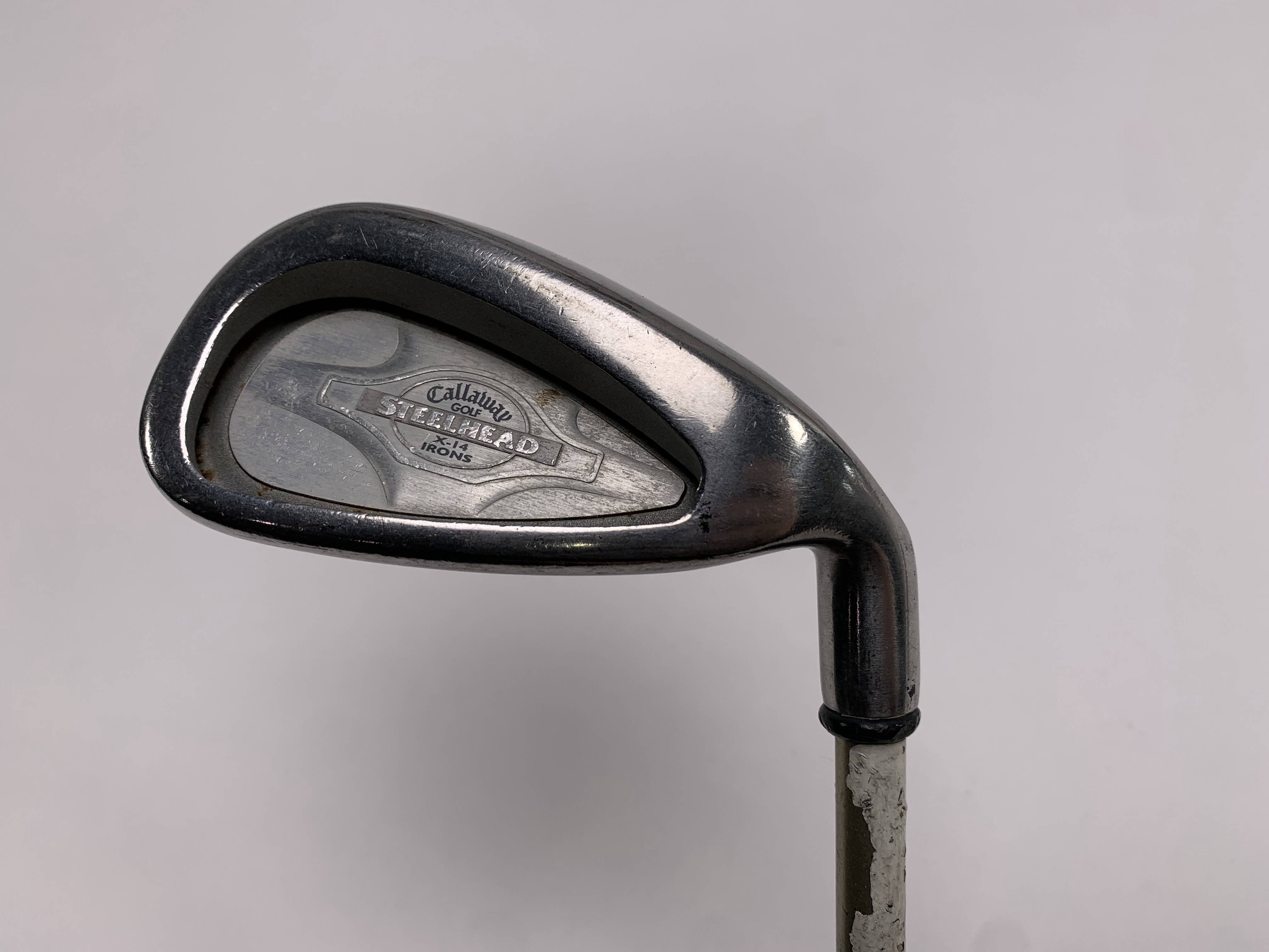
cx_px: 634
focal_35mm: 26
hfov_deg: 67.3
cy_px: 476
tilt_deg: -56.7
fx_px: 953
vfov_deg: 53.1
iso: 25
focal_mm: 4.25
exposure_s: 1/478
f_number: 1.8
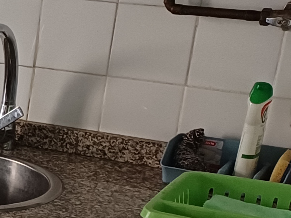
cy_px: 241
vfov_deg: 11.1
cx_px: -379
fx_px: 1109
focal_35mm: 132
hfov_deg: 12.3
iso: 250
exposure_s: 1/50
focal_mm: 4.65
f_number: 1.8
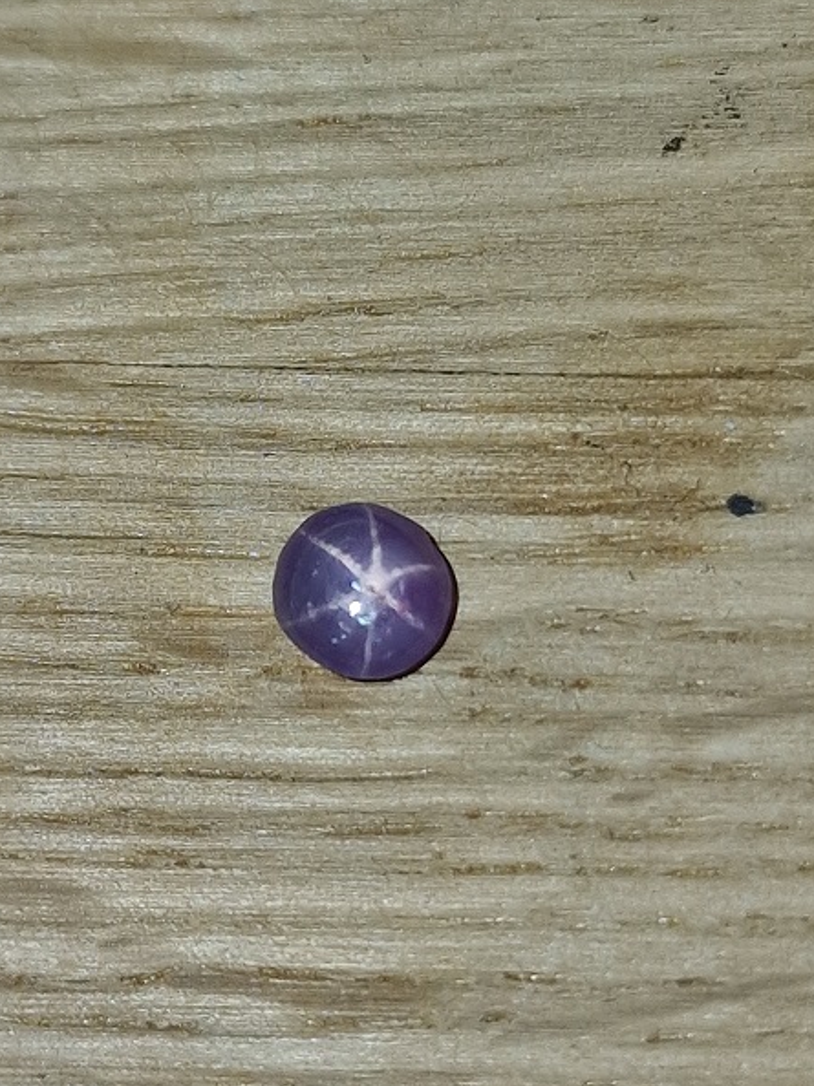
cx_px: 353
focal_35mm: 31
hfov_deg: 45.3
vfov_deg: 58.2
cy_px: 477
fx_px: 973
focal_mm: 6.4
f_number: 1.8
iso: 50
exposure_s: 1/100
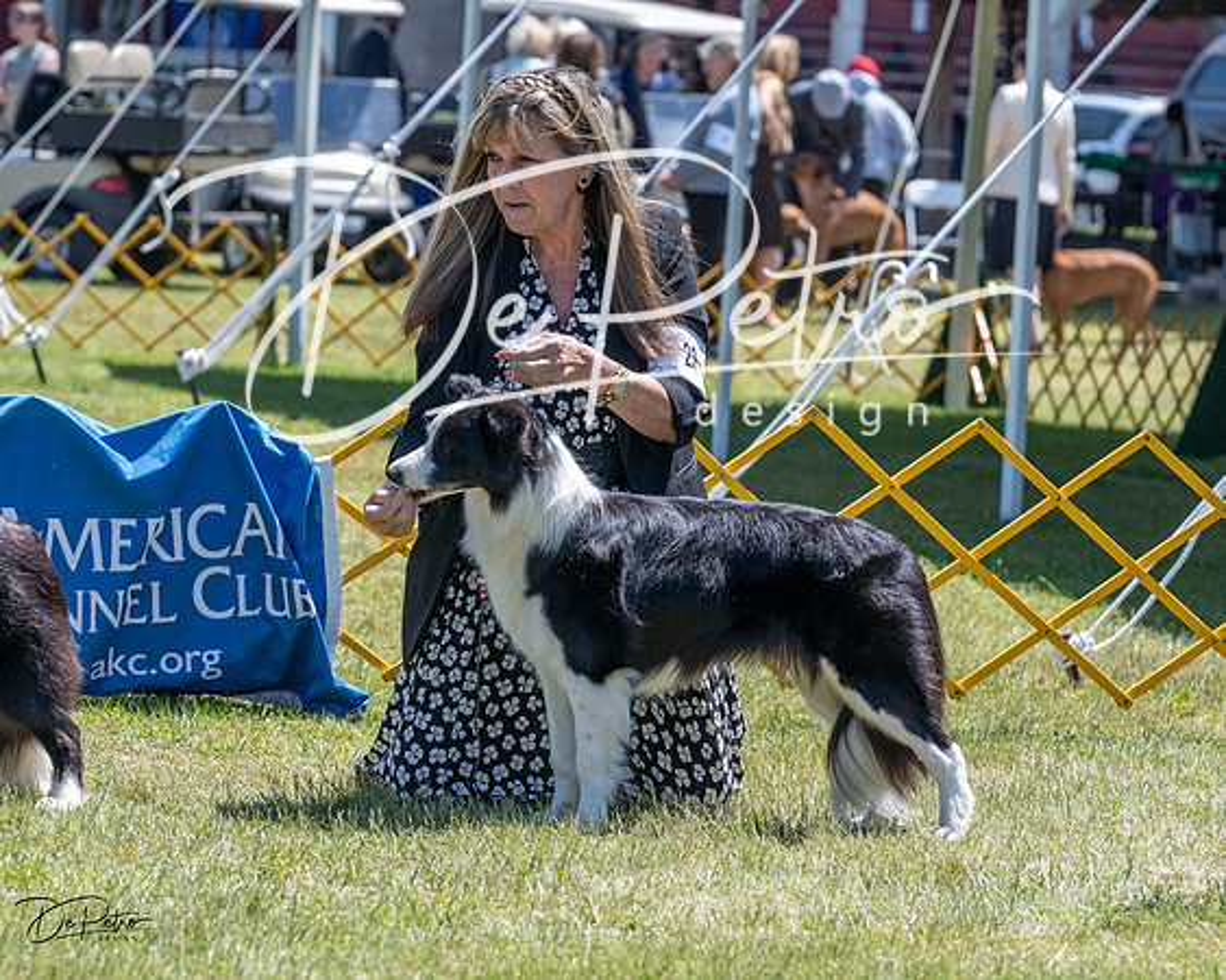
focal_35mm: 184
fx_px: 6680
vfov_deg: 8.4
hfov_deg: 10.5
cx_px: 613
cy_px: 490
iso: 1250
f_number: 7.1
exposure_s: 1/1600
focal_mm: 150
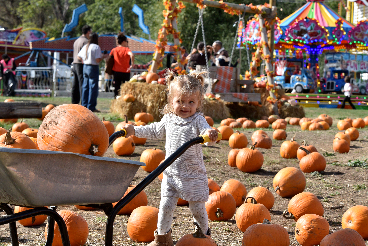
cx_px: 184
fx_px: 1023
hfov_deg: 20.4
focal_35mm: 100
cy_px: 123
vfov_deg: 13.7
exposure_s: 1/640
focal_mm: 100
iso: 640
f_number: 11
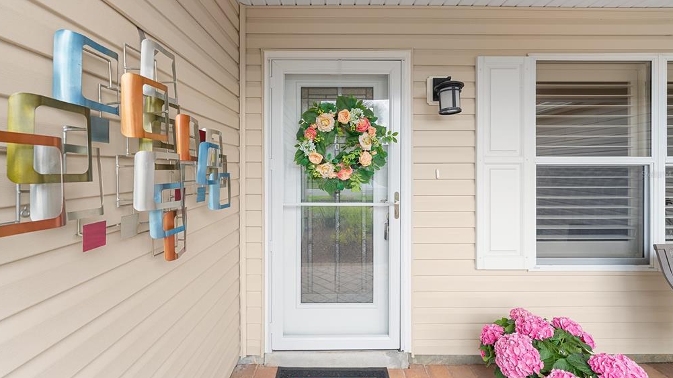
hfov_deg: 103.0
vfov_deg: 70.4
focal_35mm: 15
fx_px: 268
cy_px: 174
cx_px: 335
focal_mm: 14
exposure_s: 1/30
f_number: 8
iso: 400
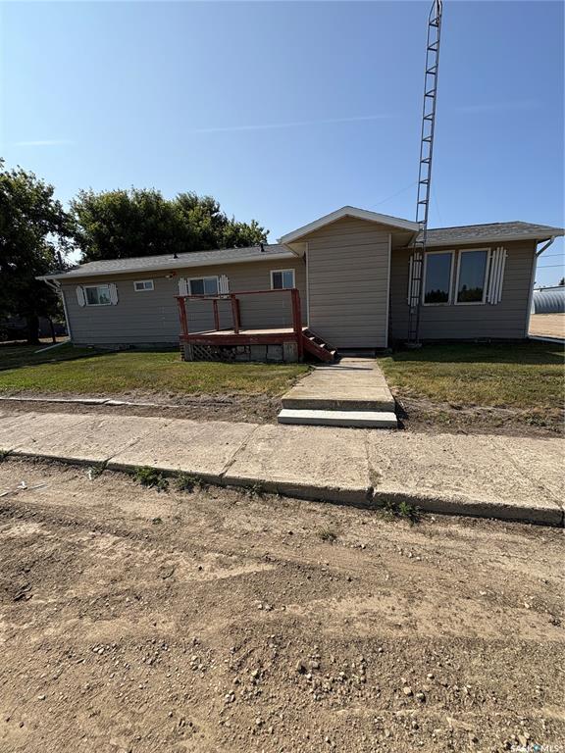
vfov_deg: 102.1
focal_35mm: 14
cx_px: 282
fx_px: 305
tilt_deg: -11.2
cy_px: 376
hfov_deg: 85.7
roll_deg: +1.0
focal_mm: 2.22
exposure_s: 1/1709
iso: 50
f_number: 2.2
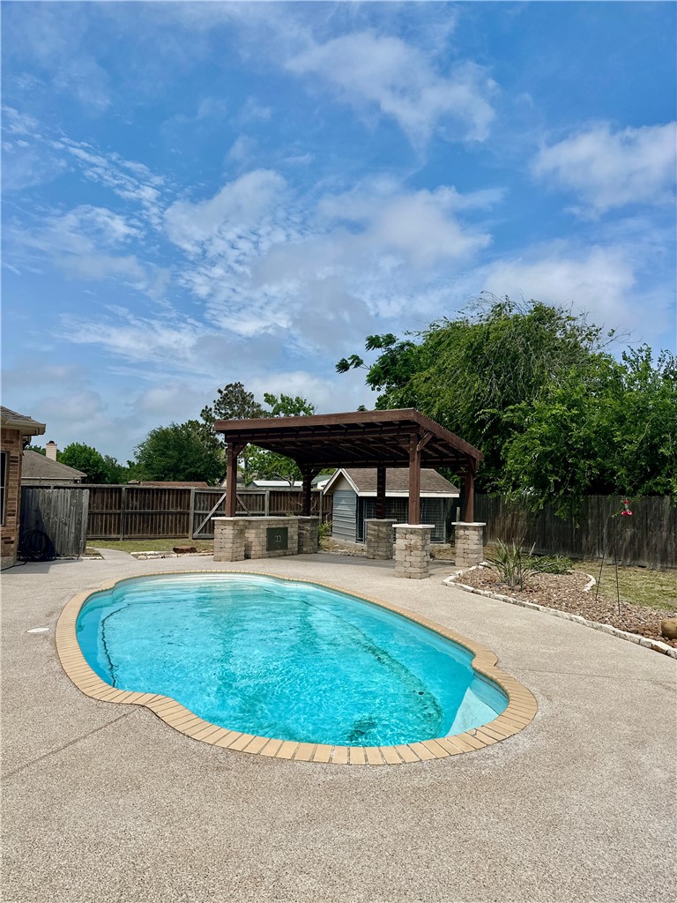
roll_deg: -1.0
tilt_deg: +4.2
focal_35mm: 24
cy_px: 452
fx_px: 626
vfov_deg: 71.6
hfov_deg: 56.8
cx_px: 338
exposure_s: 1/8197
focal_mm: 6.86
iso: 80
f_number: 1.78
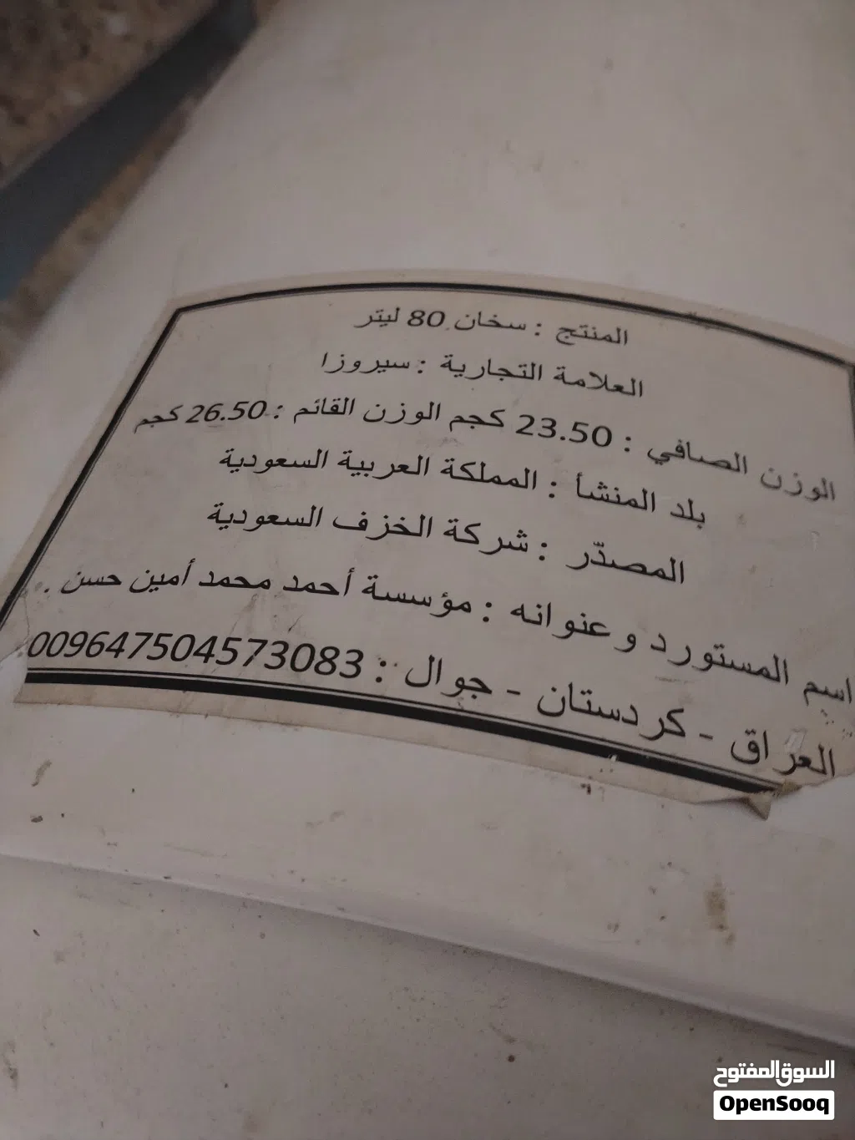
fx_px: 889
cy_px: 570
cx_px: 428
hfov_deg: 51.4
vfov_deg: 65.3
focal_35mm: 27
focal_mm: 4.05
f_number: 1.8
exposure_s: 1/20
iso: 3822
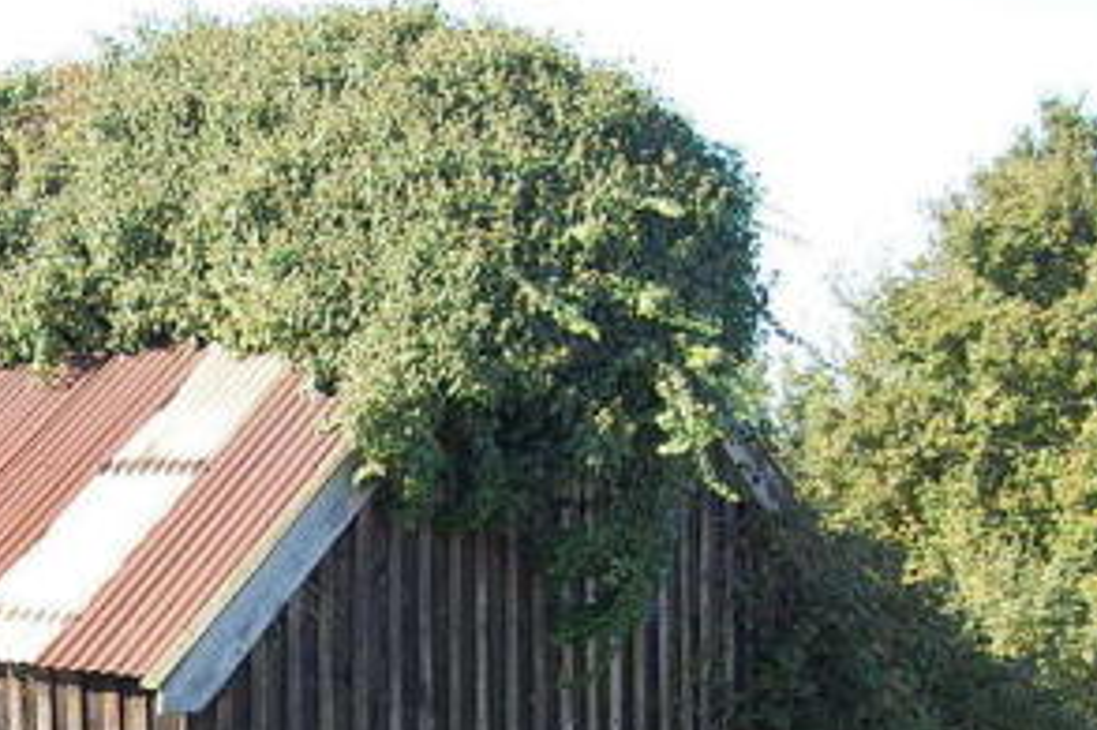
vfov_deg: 17.4
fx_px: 2349
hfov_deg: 24.7
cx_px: -75
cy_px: 666
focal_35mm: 77
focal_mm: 23
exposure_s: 1/160
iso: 200
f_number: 6.3
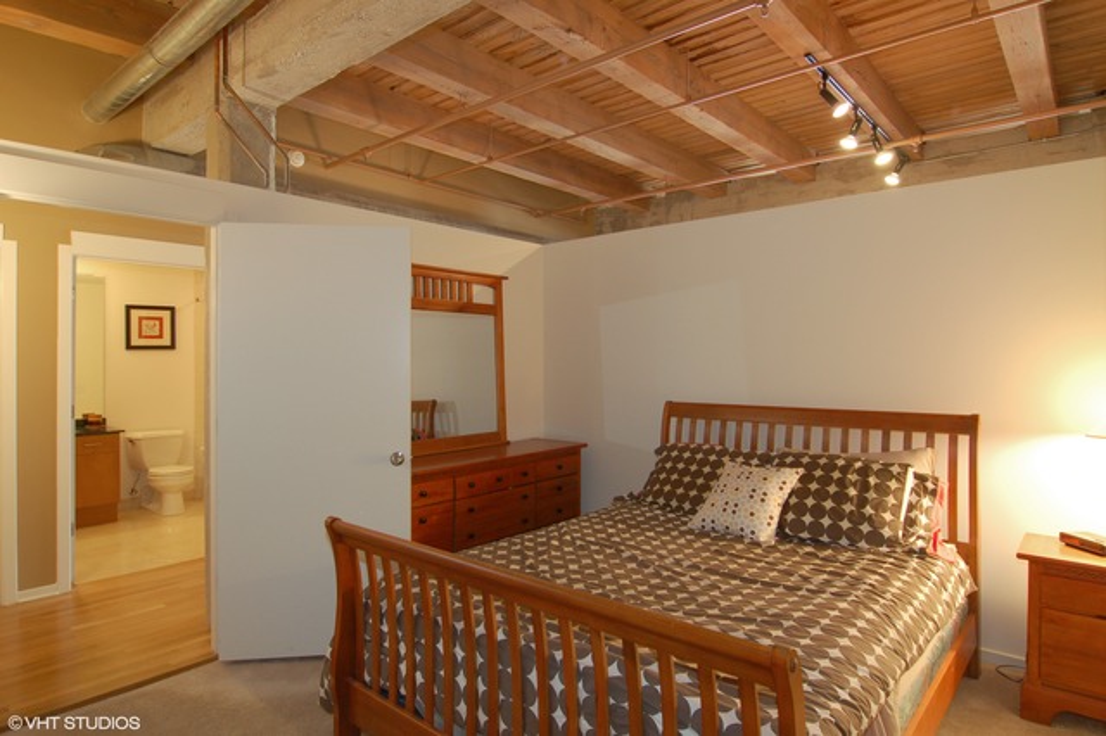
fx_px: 645
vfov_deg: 59.4
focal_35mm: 21
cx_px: 553
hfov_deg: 81.2
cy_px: 368
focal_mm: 14
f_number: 8
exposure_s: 1/2
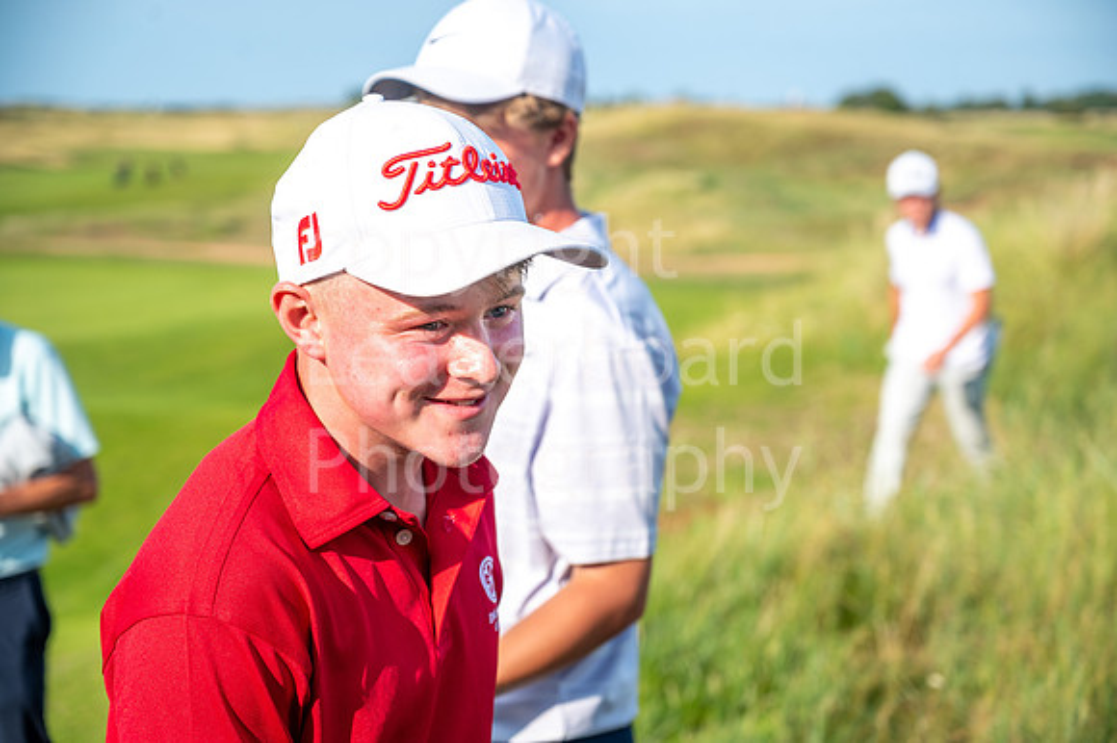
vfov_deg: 19.4
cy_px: 372
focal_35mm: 70
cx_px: 558
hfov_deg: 28.9
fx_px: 2171
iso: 100
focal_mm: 70
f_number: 4.5
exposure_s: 1/640
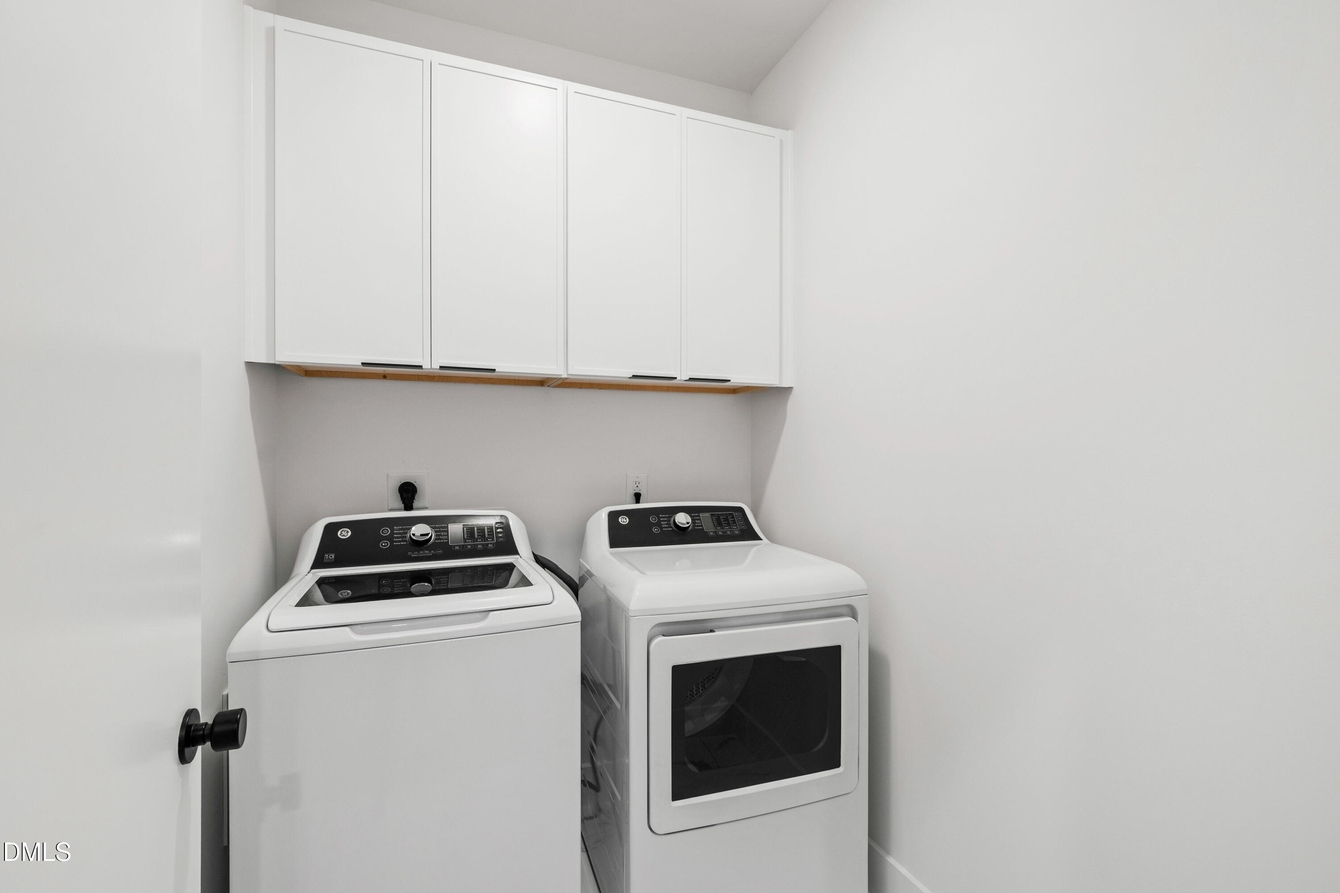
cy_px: 446
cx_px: 670
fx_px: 558
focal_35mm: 15
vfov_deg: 77.3
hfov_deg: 100.4
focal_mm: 10
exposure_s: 1/4
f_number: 8
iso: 100
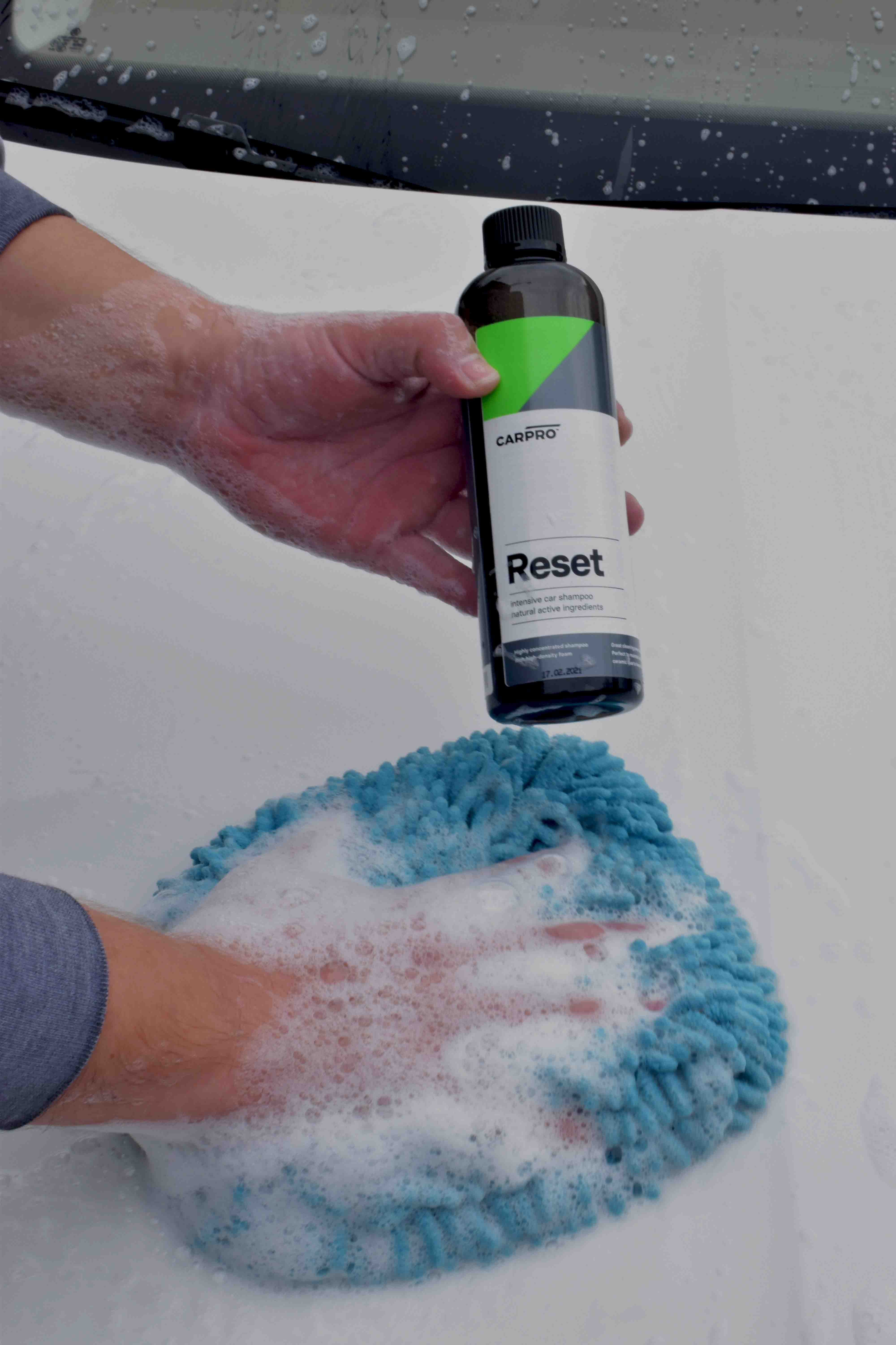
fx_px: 2128
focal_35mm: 57
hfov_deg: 23.8
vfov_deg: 35.1
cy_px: 672
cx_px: 448
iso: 1000
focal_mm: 38
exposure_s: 1/80
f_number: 32
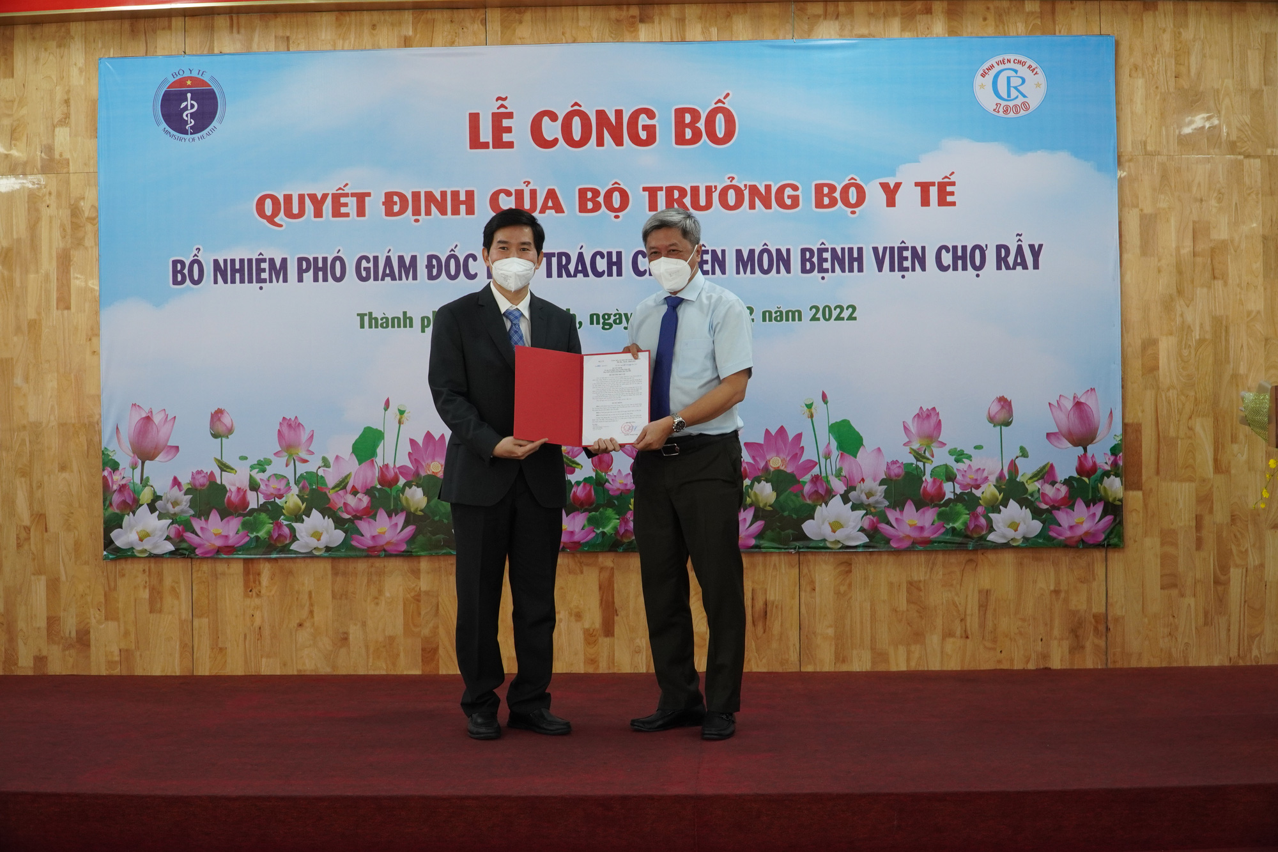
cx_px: 639
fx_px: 1757
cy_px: 426
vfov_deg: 27.3
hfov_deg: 40.0
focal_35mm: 50
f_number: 6.3
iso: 800
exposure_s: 1/60
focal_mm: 33
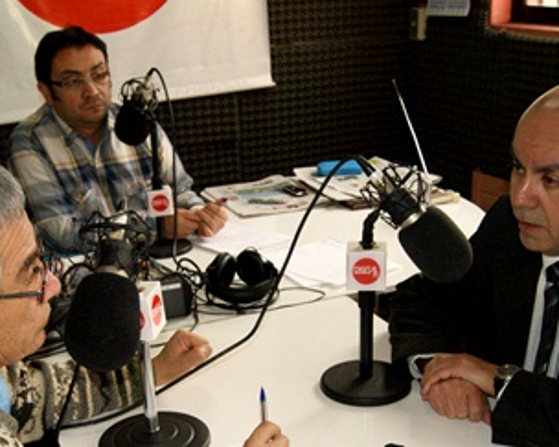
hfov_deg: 37.3
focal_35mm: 50
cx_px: 237
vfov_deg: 29.5
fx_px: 827
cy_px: 358
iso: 800
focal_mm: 18
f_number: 5.6
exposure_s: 1/160
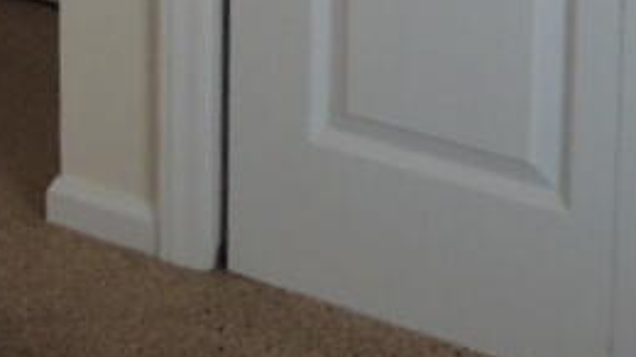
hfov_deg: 12.1
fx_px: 2714
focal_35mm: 161
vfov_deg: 7.0
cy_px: -553
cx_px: -580
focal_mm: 4.3
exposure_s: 1/30
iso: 180
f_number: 3
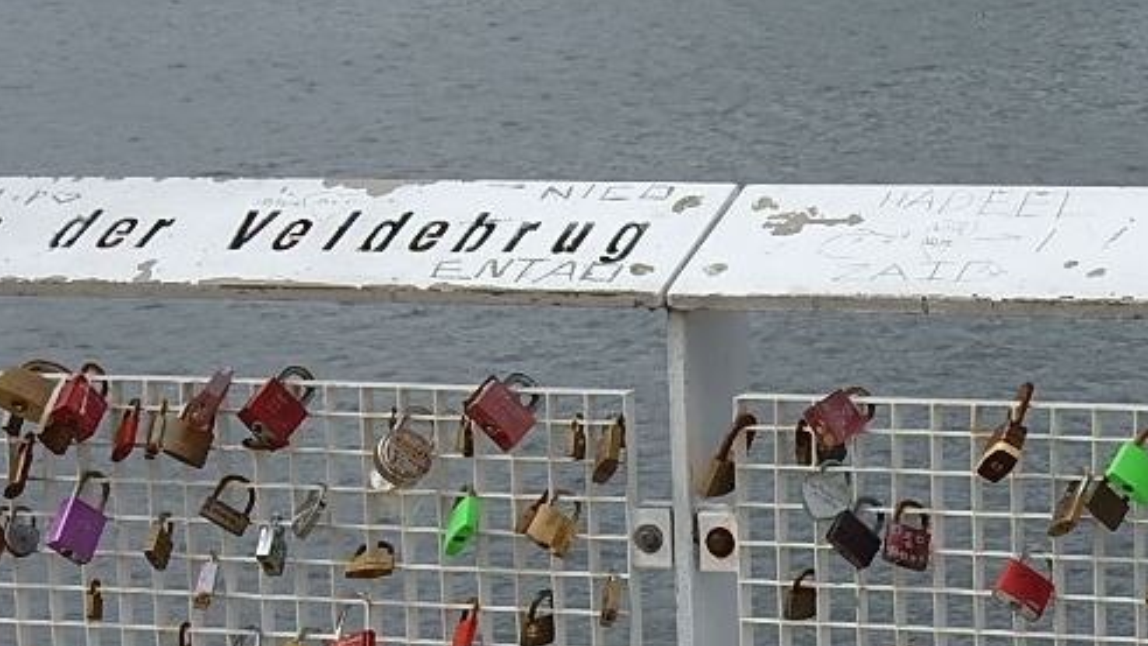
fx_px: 4141
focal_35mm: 136
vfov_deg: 8.9
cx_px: 784
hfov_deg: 15.7
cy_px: 459
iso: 125
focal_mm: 10.7
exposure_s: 1/1250
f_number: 4.5
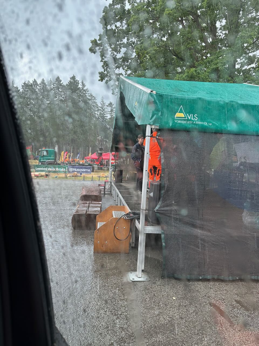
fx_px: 239
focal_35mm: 24
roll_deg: -1.8
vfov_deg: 71.6
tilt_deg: -1.7
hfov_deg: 56.8
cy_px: 173
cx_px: 130
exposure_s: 1/121
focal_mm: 6.86
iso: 80
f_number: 1.78
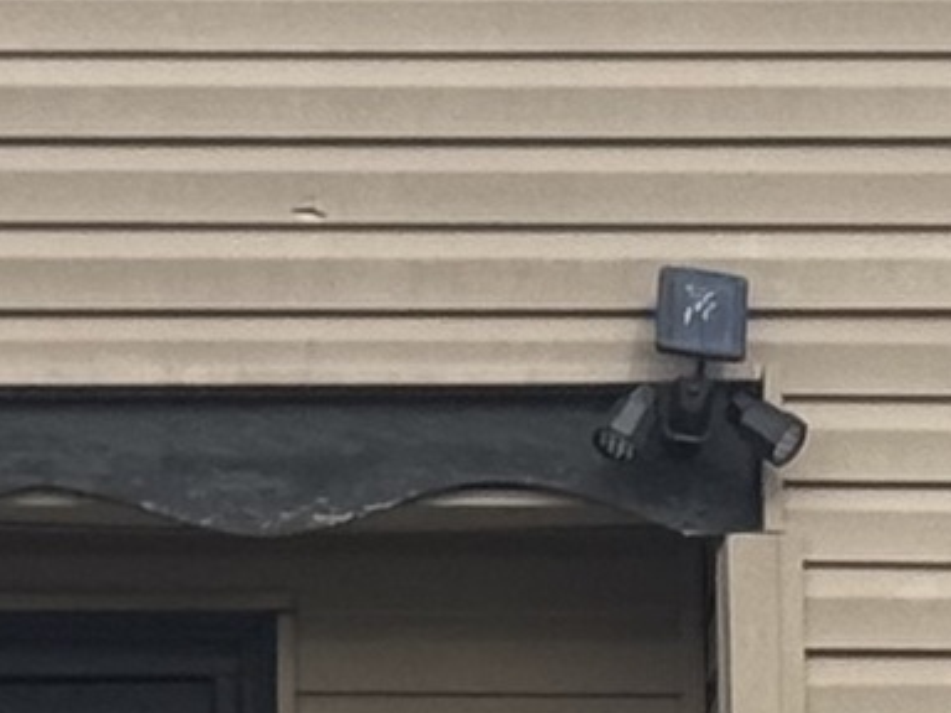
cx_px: 706
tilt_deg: +4.5
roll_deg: +0.6
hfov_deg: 5.2
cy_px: 1273
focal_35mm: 384
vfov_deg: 3.8
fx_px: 10550
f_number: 1.78
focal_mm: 6.76
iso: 64
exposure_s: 1/1931
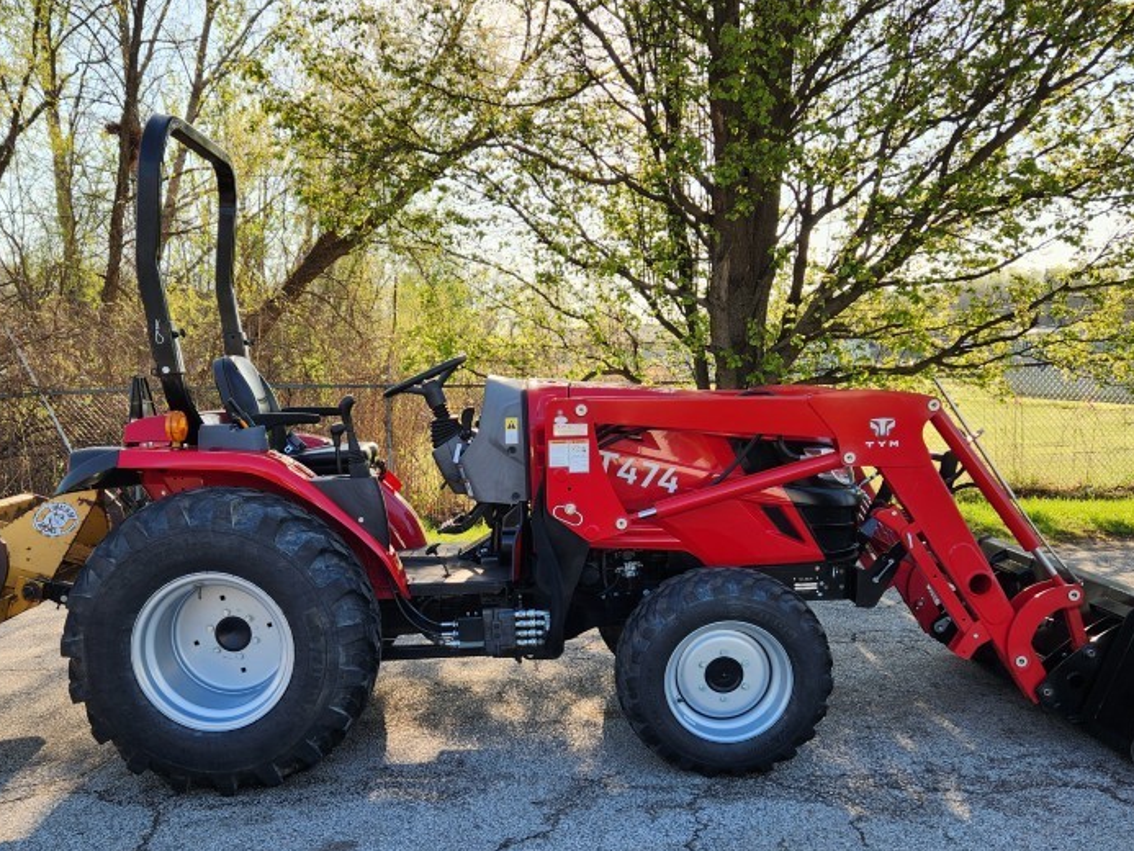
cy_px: 548
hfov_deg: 53.8
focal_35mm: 34
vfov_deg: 41.4
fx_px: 1114
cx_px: 499
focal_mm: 5.4
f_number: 1.8
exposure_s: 1/512
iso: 20
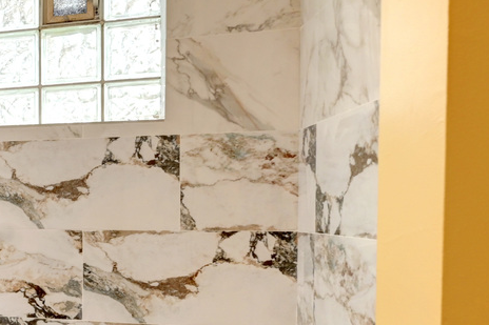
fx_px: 665
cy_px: 220
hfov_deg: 30.1
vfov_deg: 27.3
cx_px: -177
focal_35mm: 49
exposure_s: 1/50
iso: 400
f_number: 8
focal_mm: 14
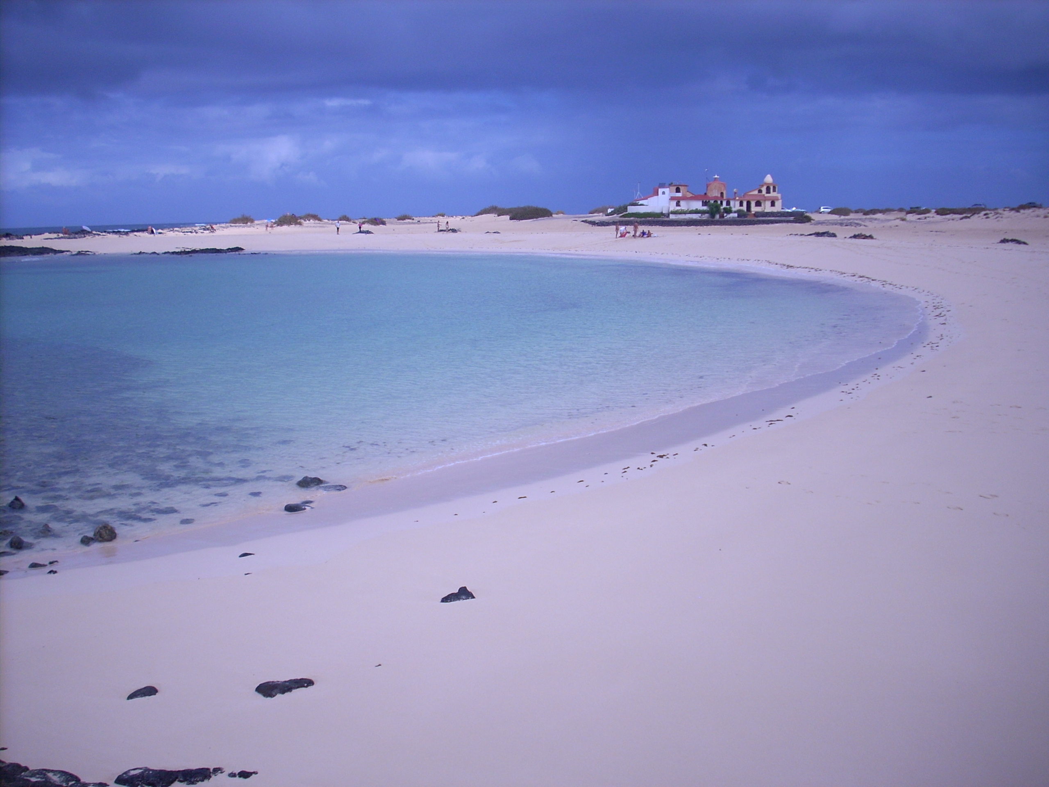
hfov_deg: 50.1
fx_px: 1121
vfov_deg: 38.7
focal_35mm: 37
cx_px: 524
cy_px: 394
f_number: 5.6
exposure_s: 1/500
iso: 64
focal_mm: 6.2
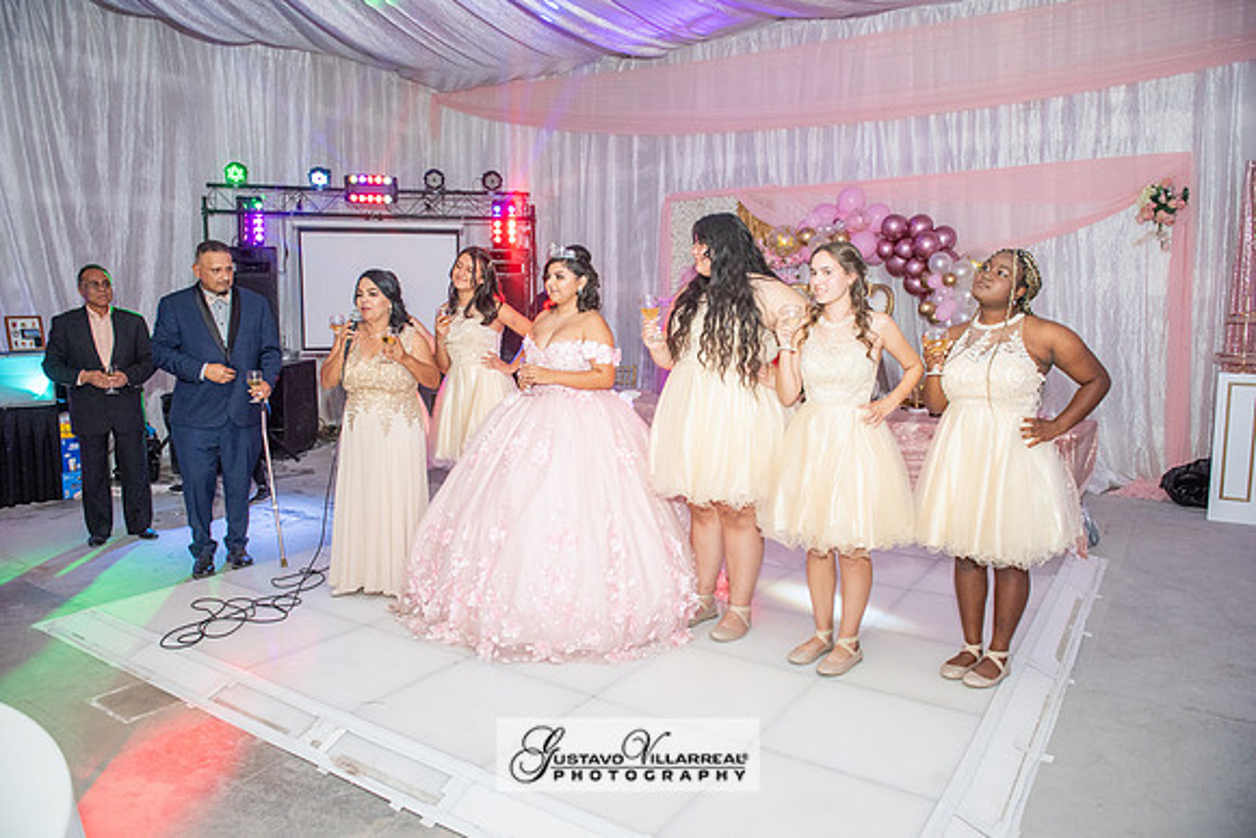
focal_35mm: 24
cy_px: 419
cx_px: 628
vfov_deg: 53.2
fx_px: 837
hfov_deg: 73.7
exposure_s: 1/160
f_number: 4
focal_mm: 24
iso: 1250
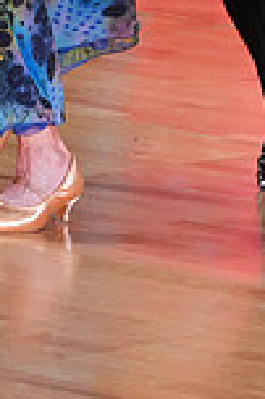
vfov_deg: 4.0
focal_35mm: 515
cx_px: 56
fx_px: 5699
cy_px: -307
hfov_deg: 2.7
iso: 3200
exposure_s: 1/200
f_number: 6.3
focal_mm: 135
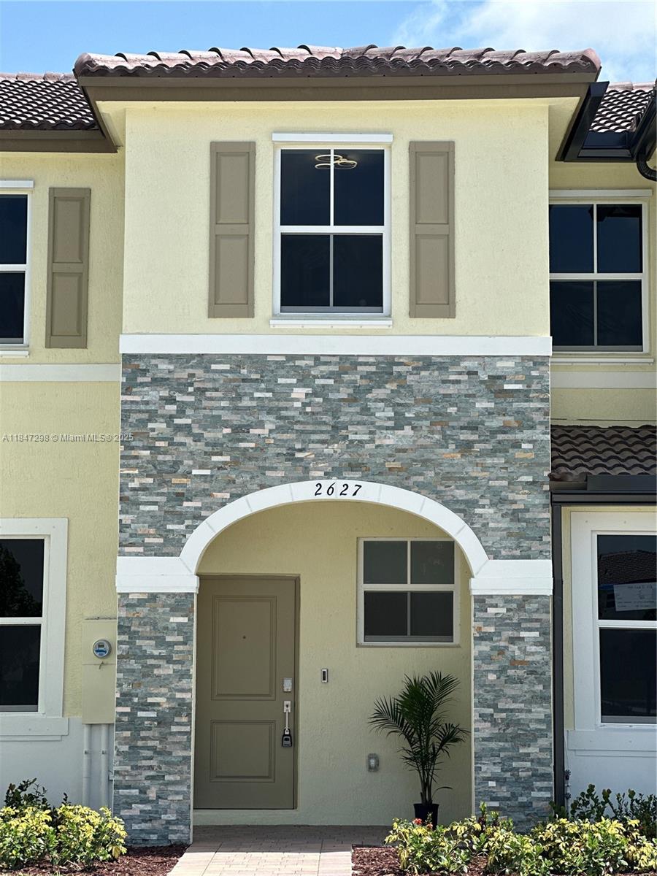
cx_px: 328
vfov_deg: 25.3
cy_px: 438
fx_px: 1949
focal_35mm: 77
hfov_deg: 19.1
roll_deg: -1.6
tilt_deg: +7.5
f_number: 2.8
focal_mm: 9
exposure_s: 1/544
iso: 32
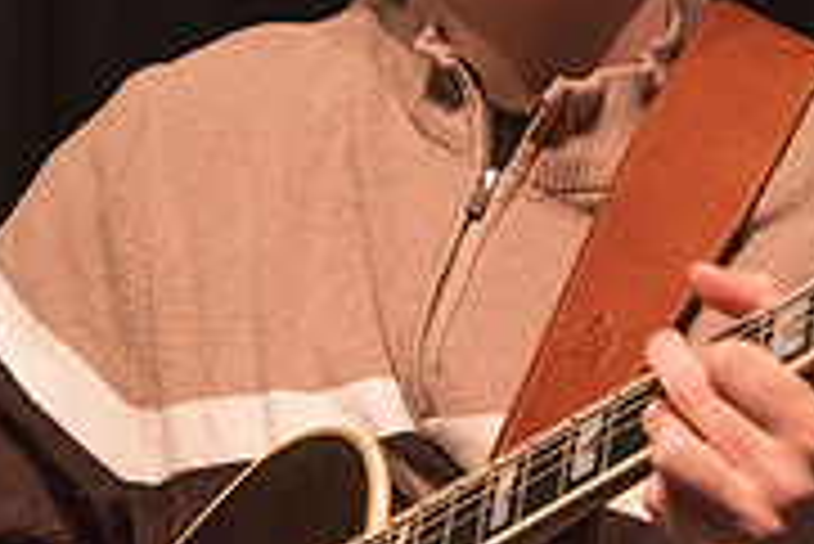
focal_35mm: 359
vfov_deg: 3.8
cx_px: 639
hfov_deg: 5.7
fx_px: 8124
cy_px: 65
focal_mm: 112
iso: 4000
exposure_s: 1/200
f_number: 6.3
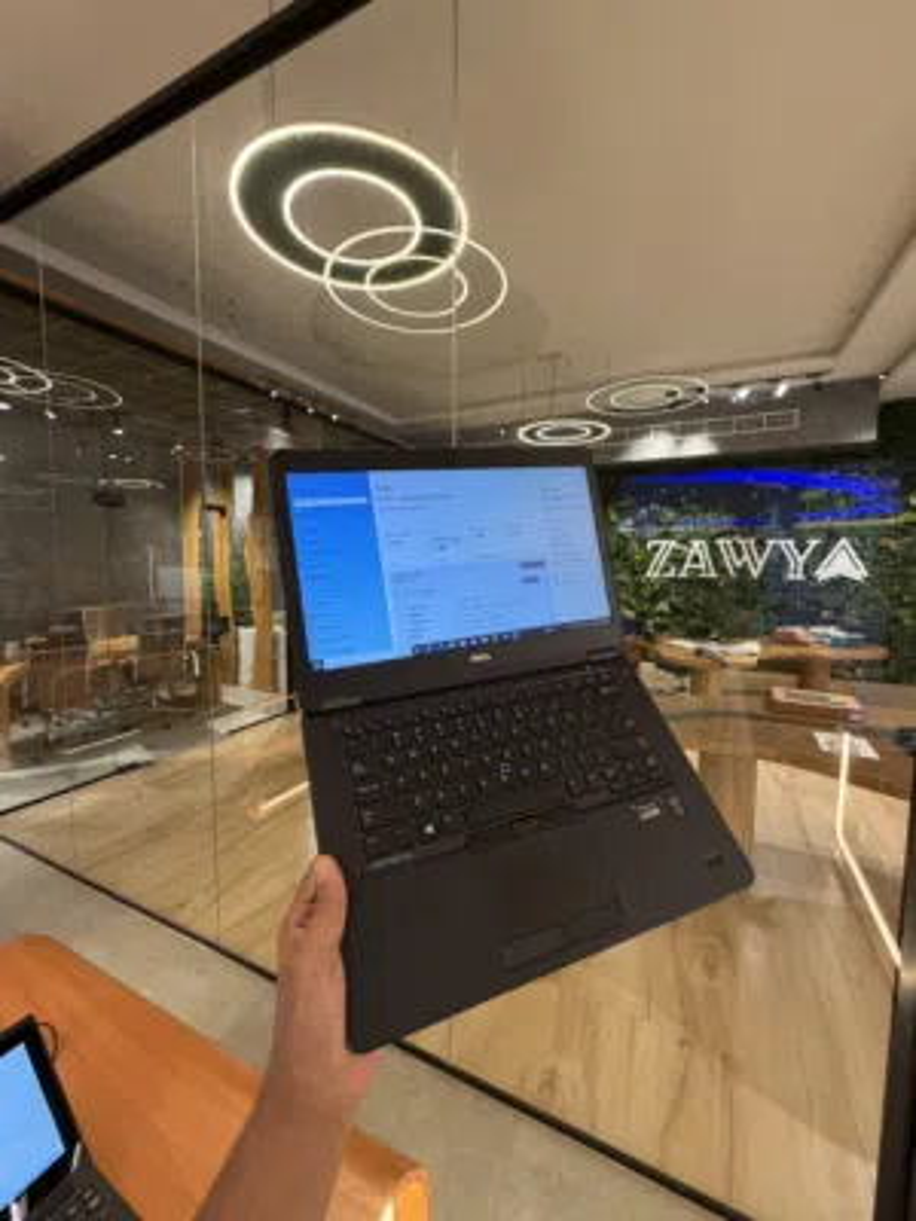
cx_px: 458
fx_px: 494
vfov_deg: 102.1
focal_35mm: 14
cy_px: 610
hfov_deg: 85.7
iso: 250
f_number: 2.2
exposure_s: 1/100
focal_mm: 2.22
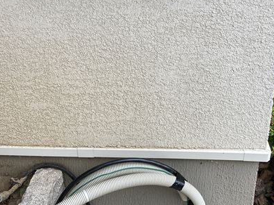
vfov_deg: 31.4
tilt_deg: -27.6
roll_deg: +0.7
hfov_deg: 41.0
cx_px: 167
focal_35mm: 46
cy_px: 81
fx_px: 364
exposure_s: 1/214
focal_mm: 3.99
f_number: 1.8
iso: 20
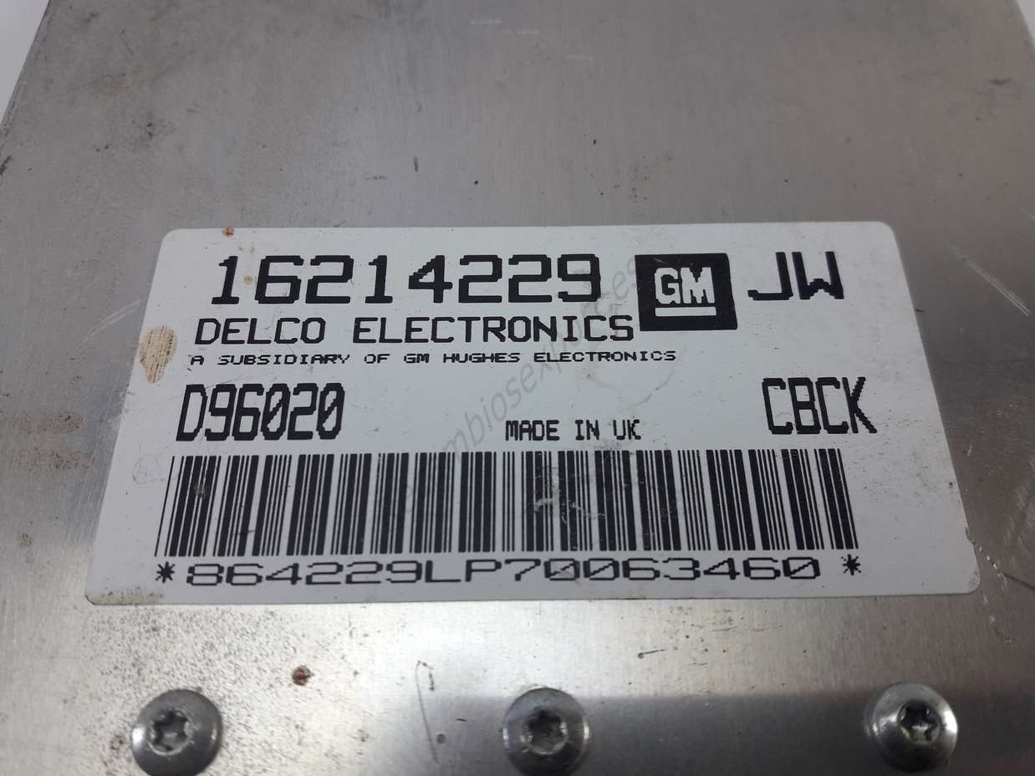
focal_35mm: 28
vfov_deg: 49.7
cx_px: 518
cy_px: 388
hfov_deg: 63.5
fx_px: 837
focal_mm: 3.7
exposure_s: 1/100
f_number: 1.9
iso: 50
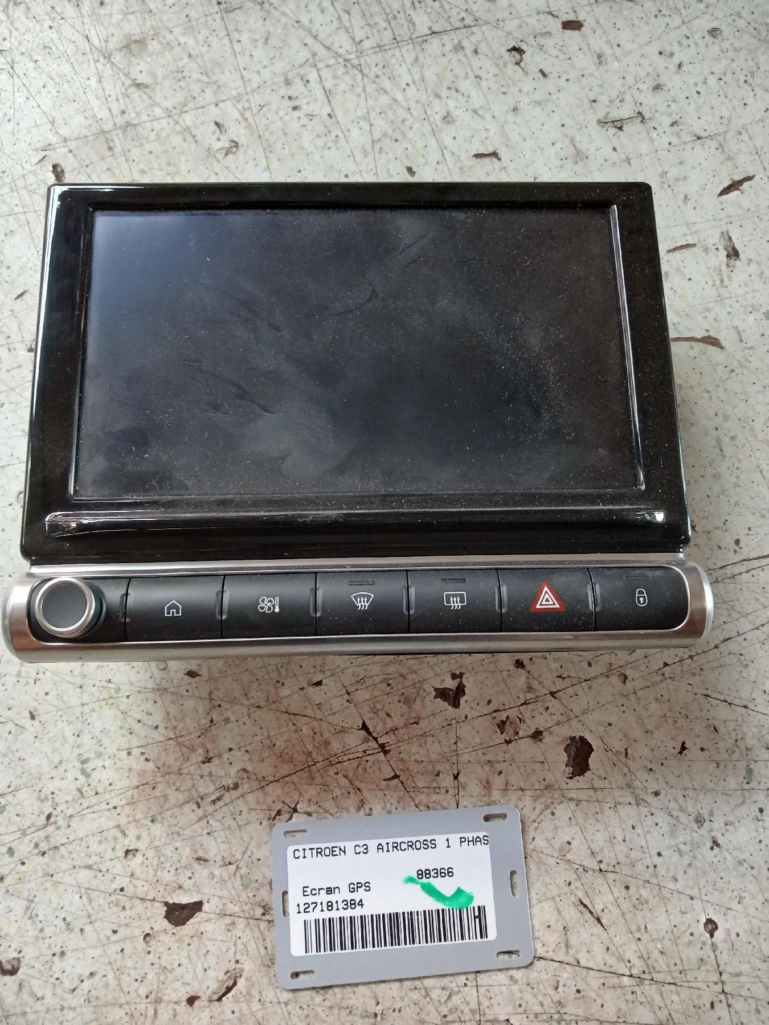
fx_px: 800
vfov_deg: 65.3
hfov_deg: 51.4
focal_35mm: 27
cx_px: 384
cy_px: 512
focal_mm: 3.98
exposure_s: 1/25.1
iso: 320
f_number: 1.8
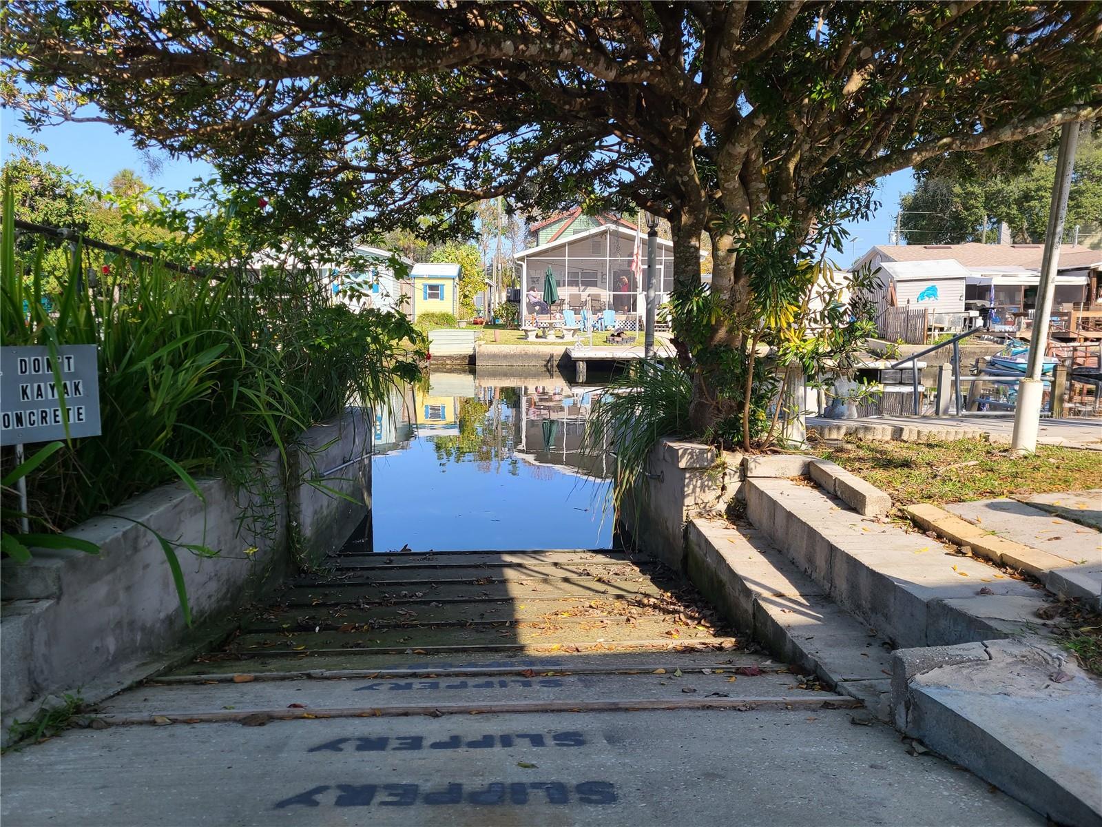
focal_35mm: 26
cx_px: 551
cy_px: 414
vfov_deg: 53.1
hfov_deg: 67.3
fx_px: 828
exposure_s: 1/1016
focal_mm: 5.4
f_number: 1.8
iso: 40
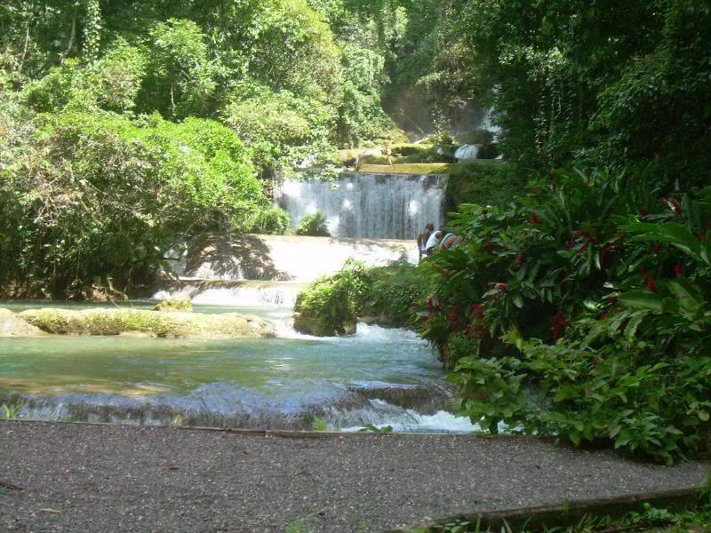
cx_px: 356
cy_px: 266
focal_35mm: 73
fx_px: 1499
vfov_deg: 20.2
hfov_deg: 26.7
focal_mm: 12.5
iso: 50
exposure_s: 1/125
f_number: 3.8
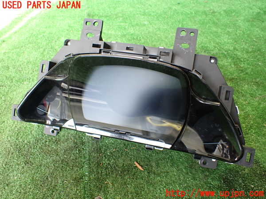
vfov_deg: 46.8
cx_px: 133
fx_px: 231
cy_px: 100
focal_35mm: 30
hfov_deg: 60.0
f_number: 2.3
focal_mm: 5.4
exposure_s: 1/125
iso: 400
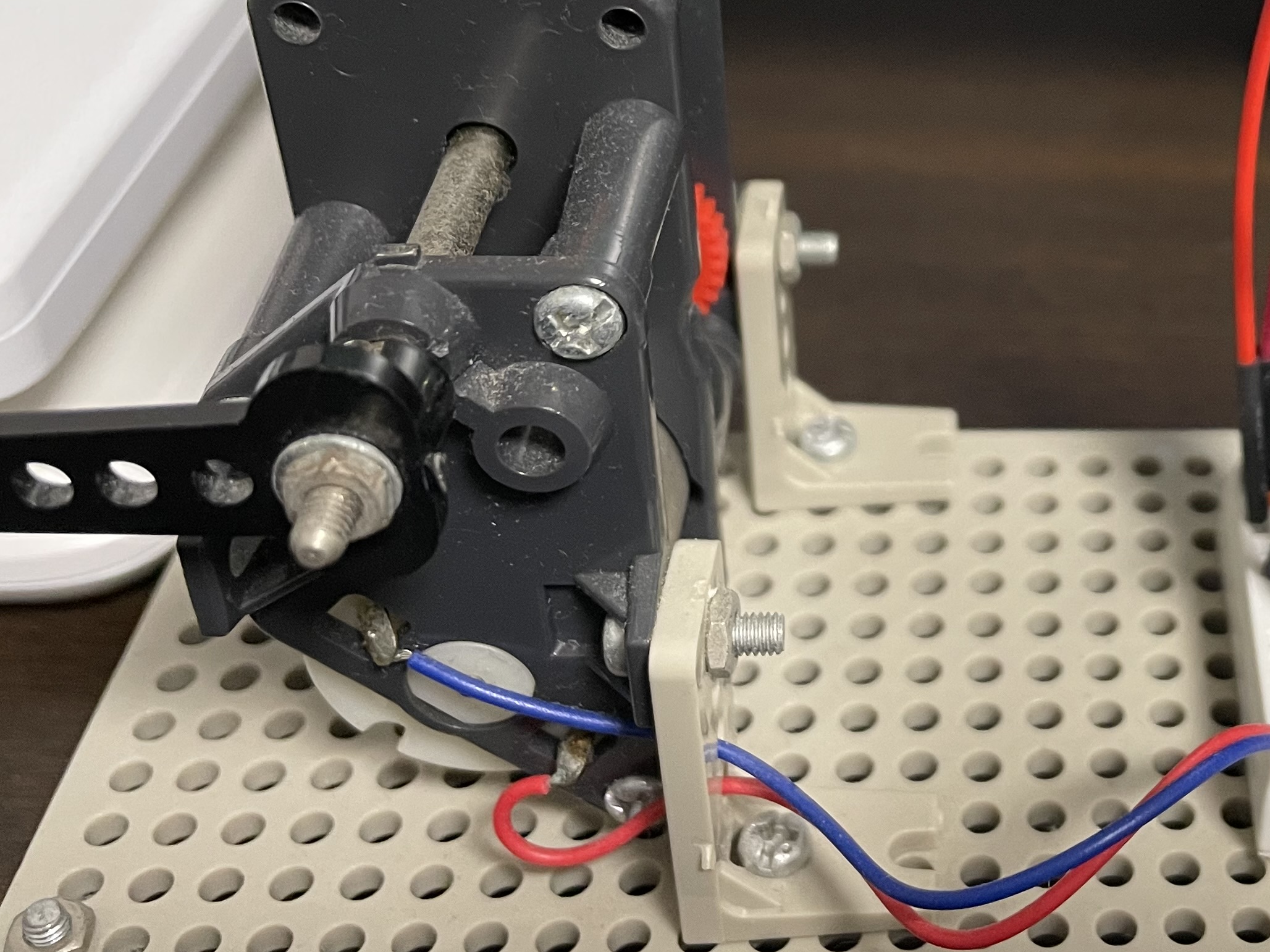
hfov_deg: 35.4
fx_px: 1871
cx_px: 1137
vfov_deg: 28.0
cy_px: 198
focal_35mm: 51
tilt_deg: -33.3
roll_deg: -3.1
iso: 320
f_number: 1.6
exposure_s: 1/60
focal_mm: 4.2
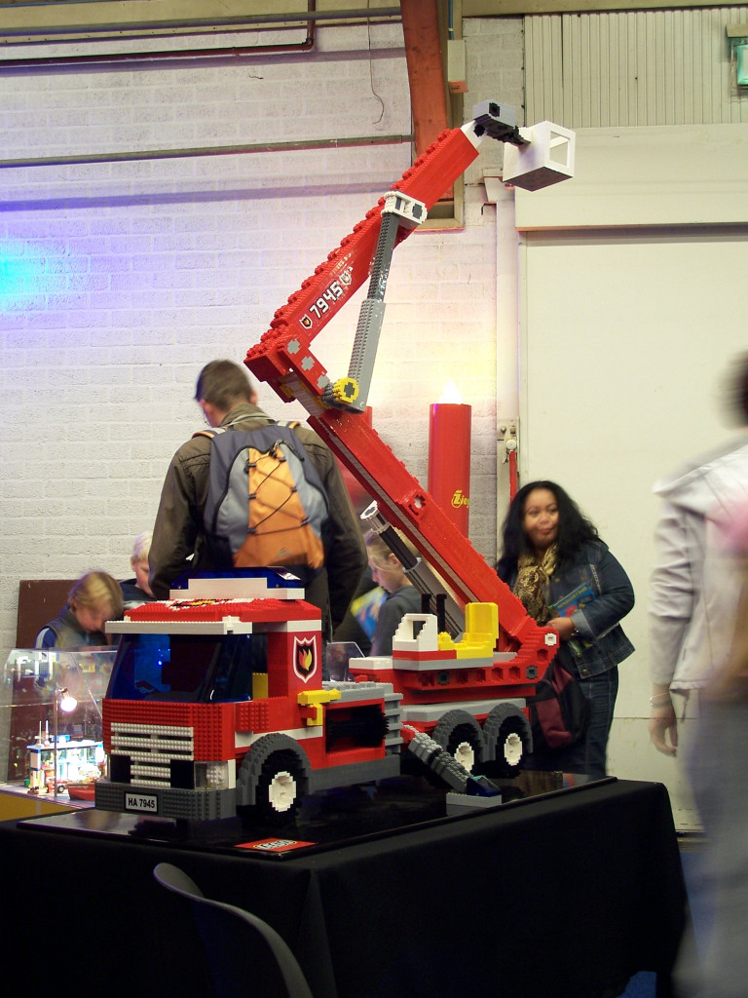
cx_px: 374
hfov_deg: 26.1
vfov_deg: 34.3
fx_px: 1613
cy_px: 499
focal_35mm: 56
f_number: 3.1
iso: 80
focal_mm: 9.3
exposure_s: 1/3
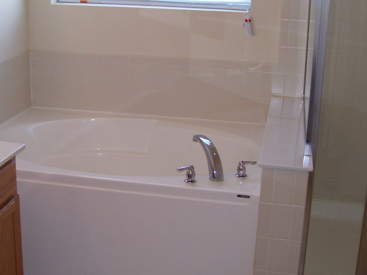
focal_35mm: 57
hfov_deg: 33.6
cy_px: 106
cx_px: 135
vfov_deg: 25.6
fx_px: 604
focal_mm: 6
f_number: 2.7
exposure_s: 1/60
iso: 80
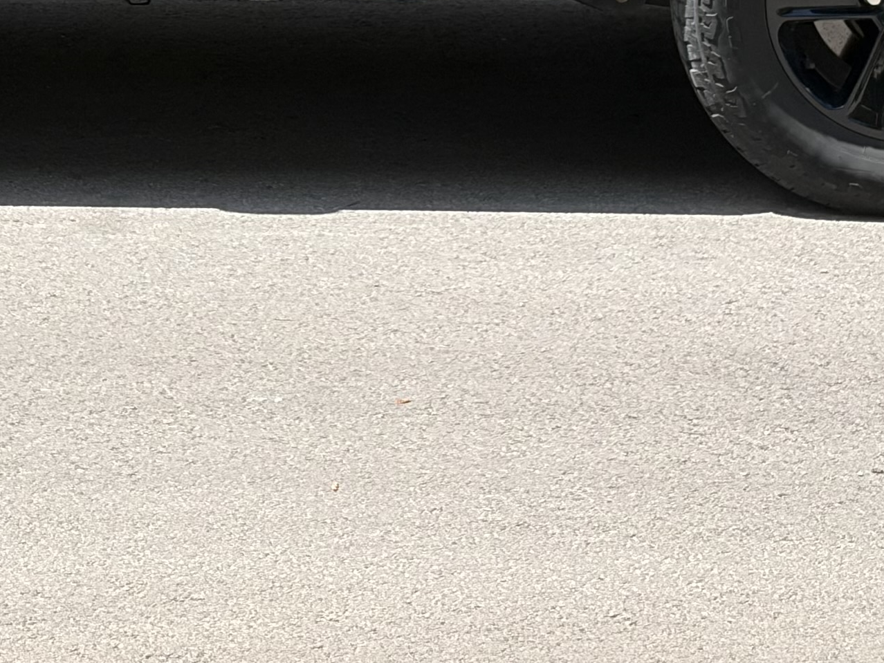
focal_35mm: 164
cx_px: 151
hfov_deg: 12.0
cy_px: -344
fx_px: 4189
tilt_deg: -7.0
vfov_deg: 8.8
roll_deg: +0.7
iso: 50
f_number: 1.6
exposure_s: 1/1339
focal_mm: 5.96
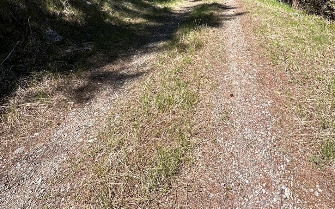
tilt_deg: +6.5
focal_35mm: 25
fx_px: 228
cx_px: 204
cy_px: -21
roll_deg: +1.2
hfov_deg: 71.6
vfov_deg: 40.0
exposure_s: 1/1043
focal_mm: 2.22
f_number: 2.2
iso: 50
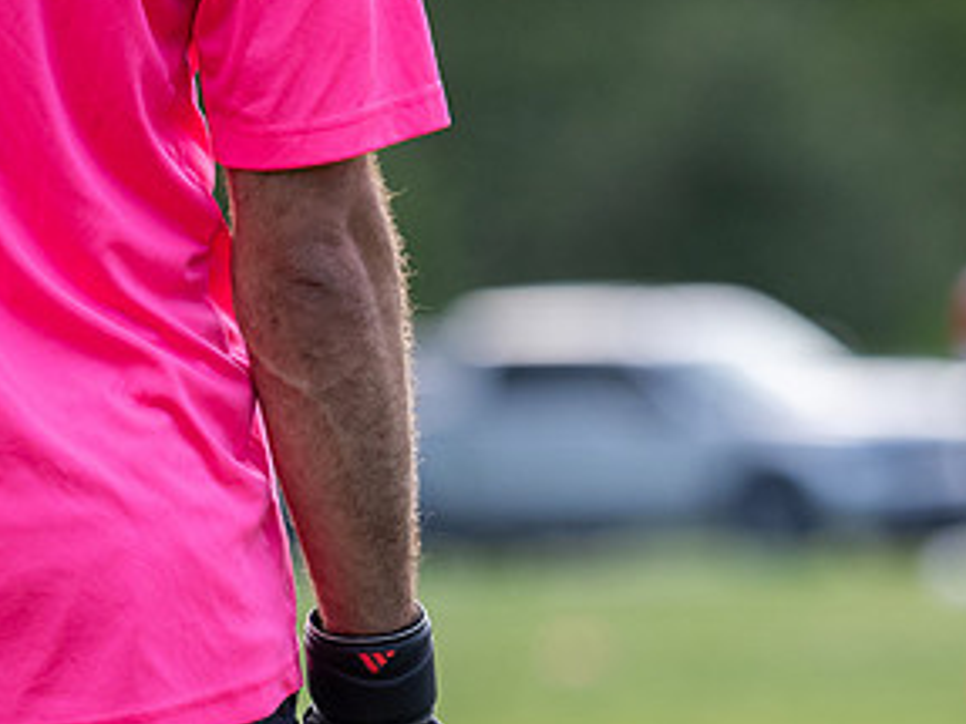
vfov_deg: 2.5
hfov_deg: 3.3
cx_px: 724
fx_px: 16904
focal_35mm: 606
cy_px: 682
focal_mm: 150
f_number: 2.8
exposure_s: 1/1250
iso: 400
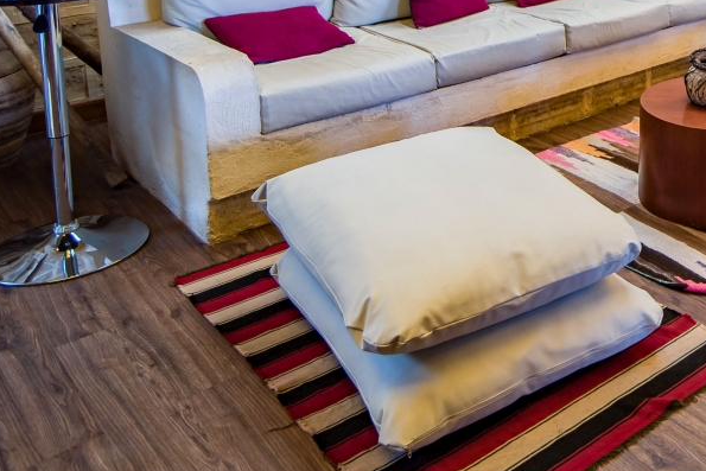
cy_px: -62
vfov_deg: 28.1
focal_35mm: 43
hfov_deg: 39.1
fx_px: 843
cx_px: 734
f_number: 2.8
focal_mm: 16
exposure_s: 1/250
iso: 100
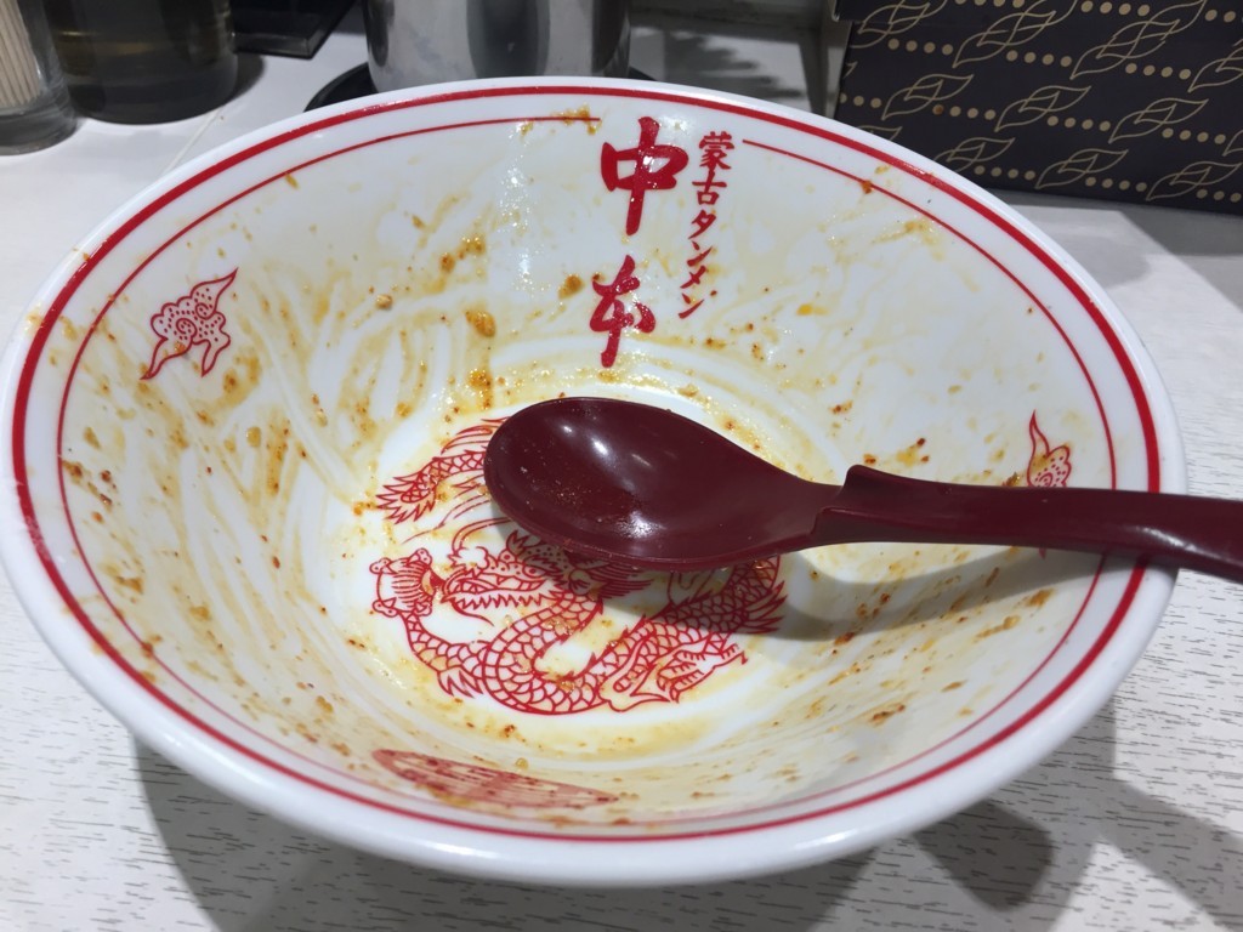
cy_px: 466
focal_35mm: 29
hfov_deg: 61.7
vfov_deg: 48.2
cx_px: 622
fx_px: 1041
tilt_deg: -45.3
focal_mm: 4.15
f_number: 2.2
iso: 32
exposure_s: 1/40
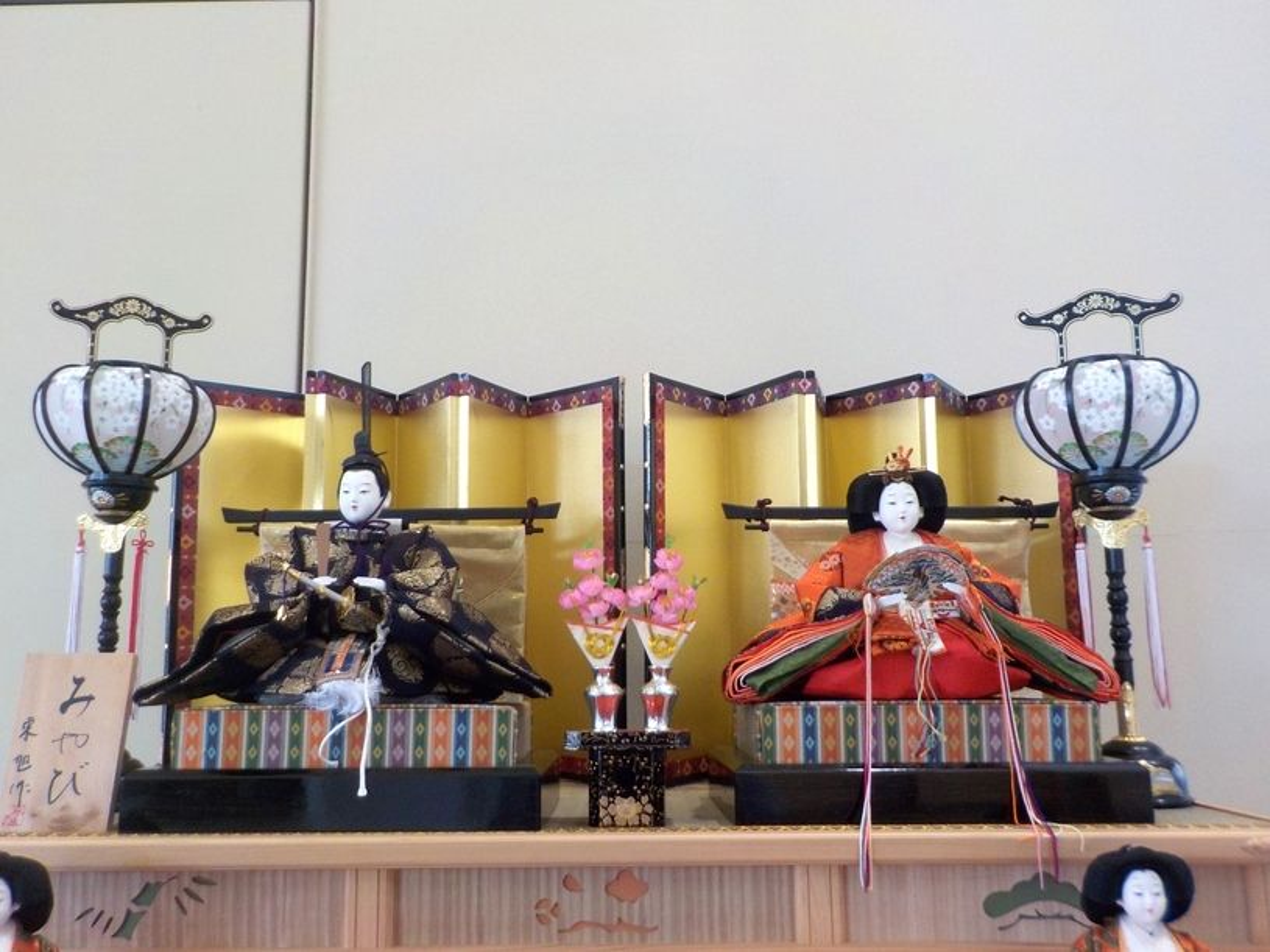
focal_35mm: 30
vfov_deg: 46.8
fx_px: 1100
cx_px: 635
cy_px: 476
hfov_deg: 60.0
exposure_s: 1/30
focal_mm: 4.1
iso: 200
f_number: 3.3
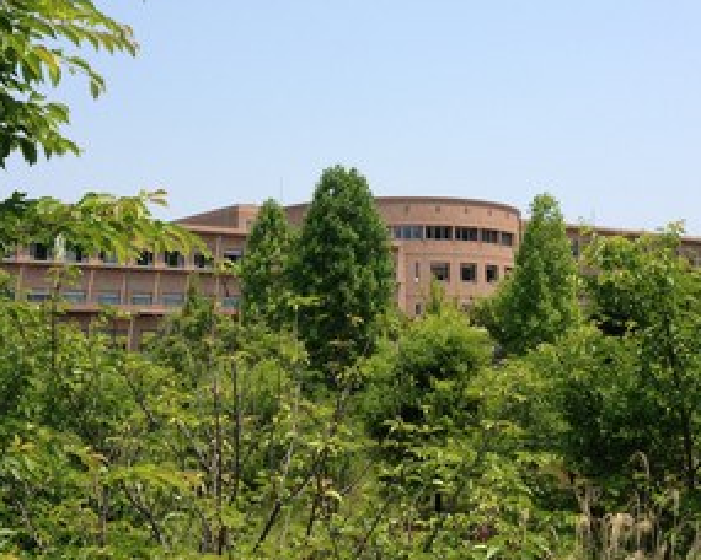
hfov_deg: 31.5
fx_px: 1245
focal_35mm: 60
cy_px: 146
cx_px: 354
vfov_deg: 25.1
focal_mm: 4.28
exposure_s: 1/1416
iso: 50
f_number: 2.4
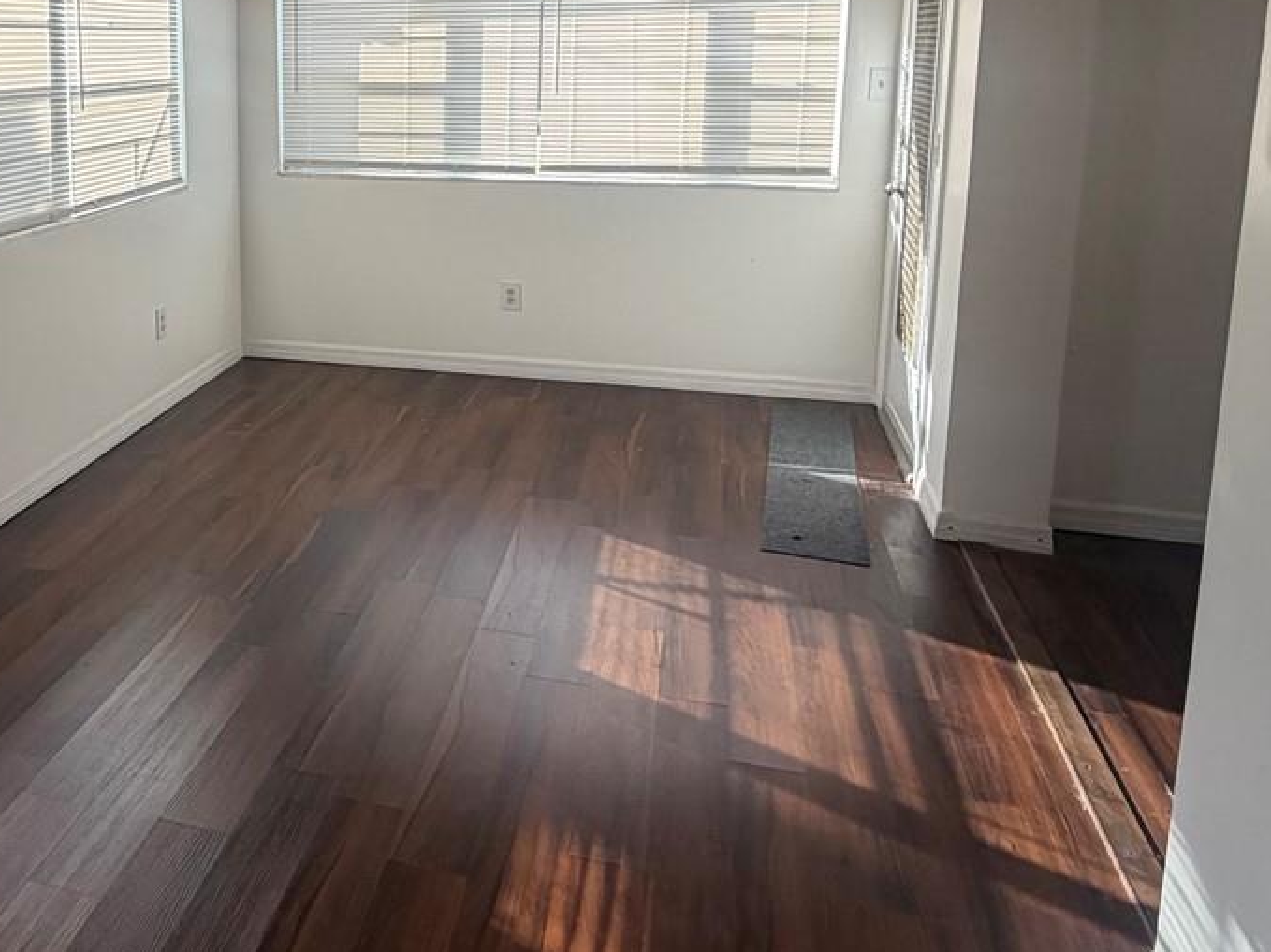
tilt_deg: -7.9
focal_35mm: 33
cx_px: 301
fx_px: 1211
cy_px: 226
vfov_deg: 41.5
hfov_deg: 52.6
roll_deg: +0.8
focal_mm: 2.22
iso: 50
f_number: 2.2
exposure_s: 1/141
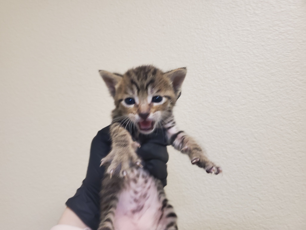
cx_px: 153
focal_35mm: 26
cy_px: 115
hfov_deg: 67.3
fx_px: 230
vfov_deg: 53.1
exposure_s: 1/40
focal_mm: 4.3
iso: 250
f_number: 1.5
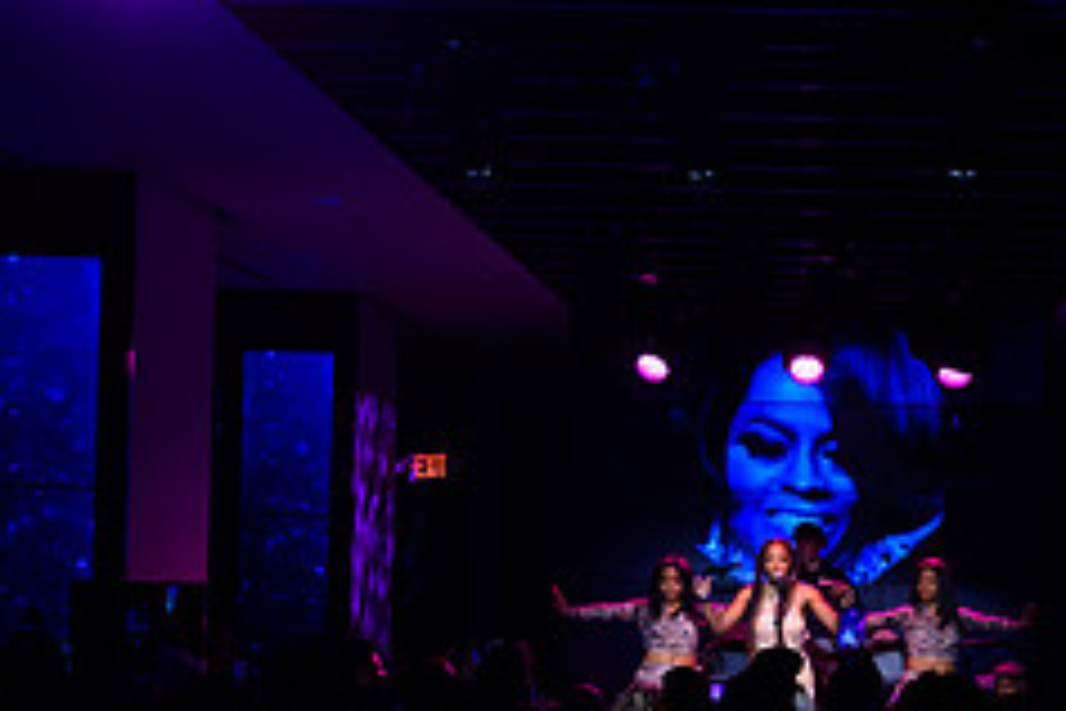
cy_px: 536
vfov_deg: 19.1
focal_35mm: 71
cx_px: 846
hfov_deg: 27.9
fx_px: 2102
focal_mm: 29
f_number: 4
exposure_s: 1/500
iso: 1600
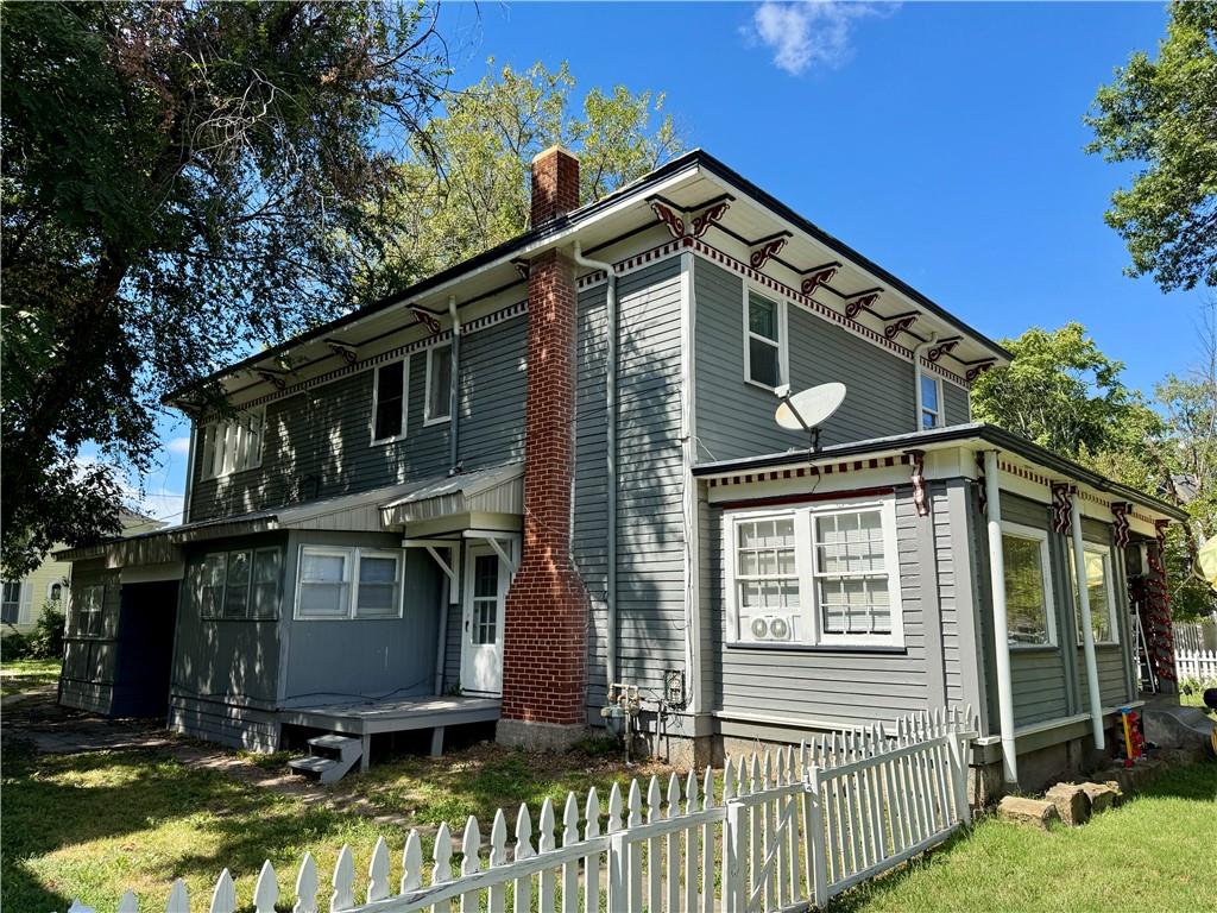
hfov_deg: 71.6
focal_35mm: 24
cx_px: 608
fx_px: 844
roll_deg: -1.0
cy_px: 456
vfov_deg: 56.8
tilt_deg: +11.3
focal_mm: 6.76
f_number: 1.78
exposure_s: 1/2604
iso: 80
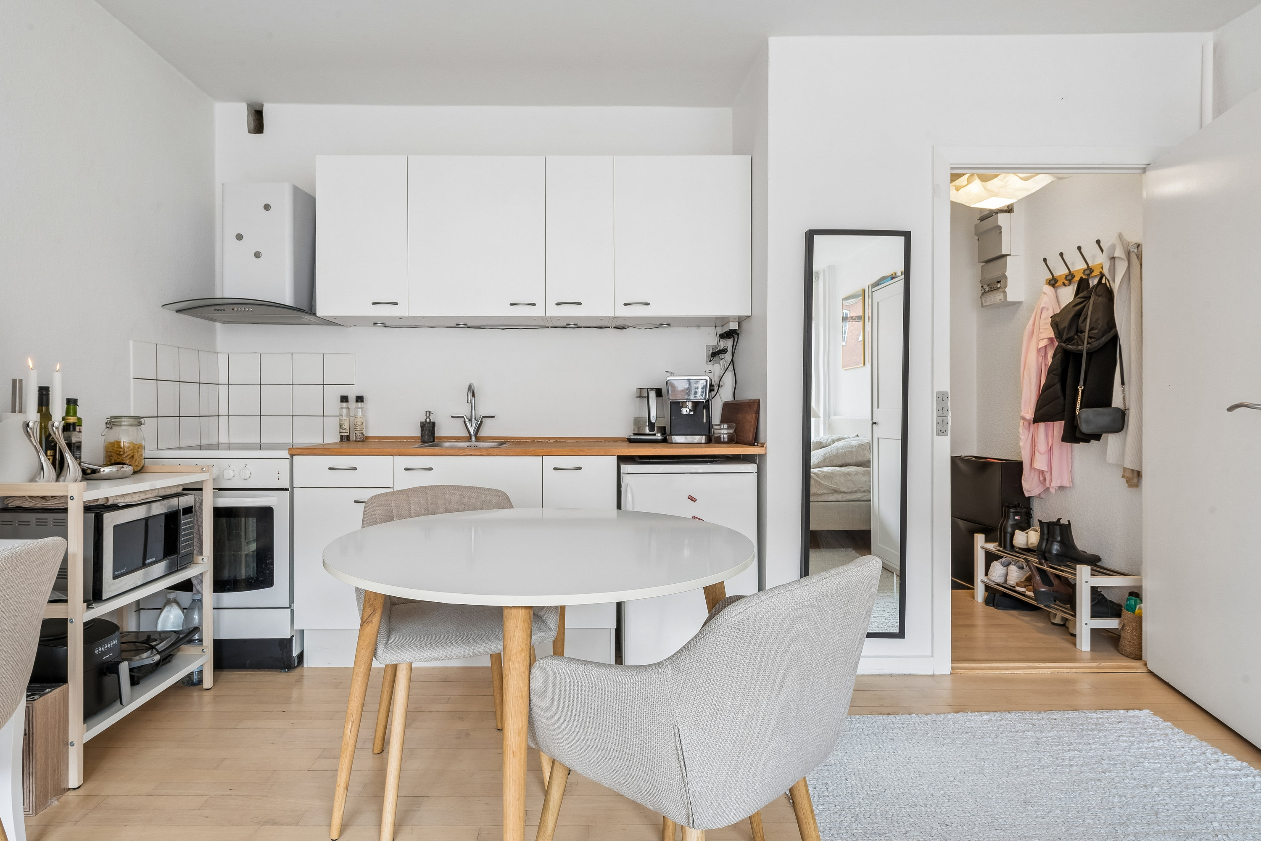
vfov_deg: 64.6
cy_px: 420
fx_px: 665
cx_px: 630
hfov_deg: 86.9
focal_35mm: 19
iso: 400
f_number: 13
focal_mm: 19
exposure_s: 1/5
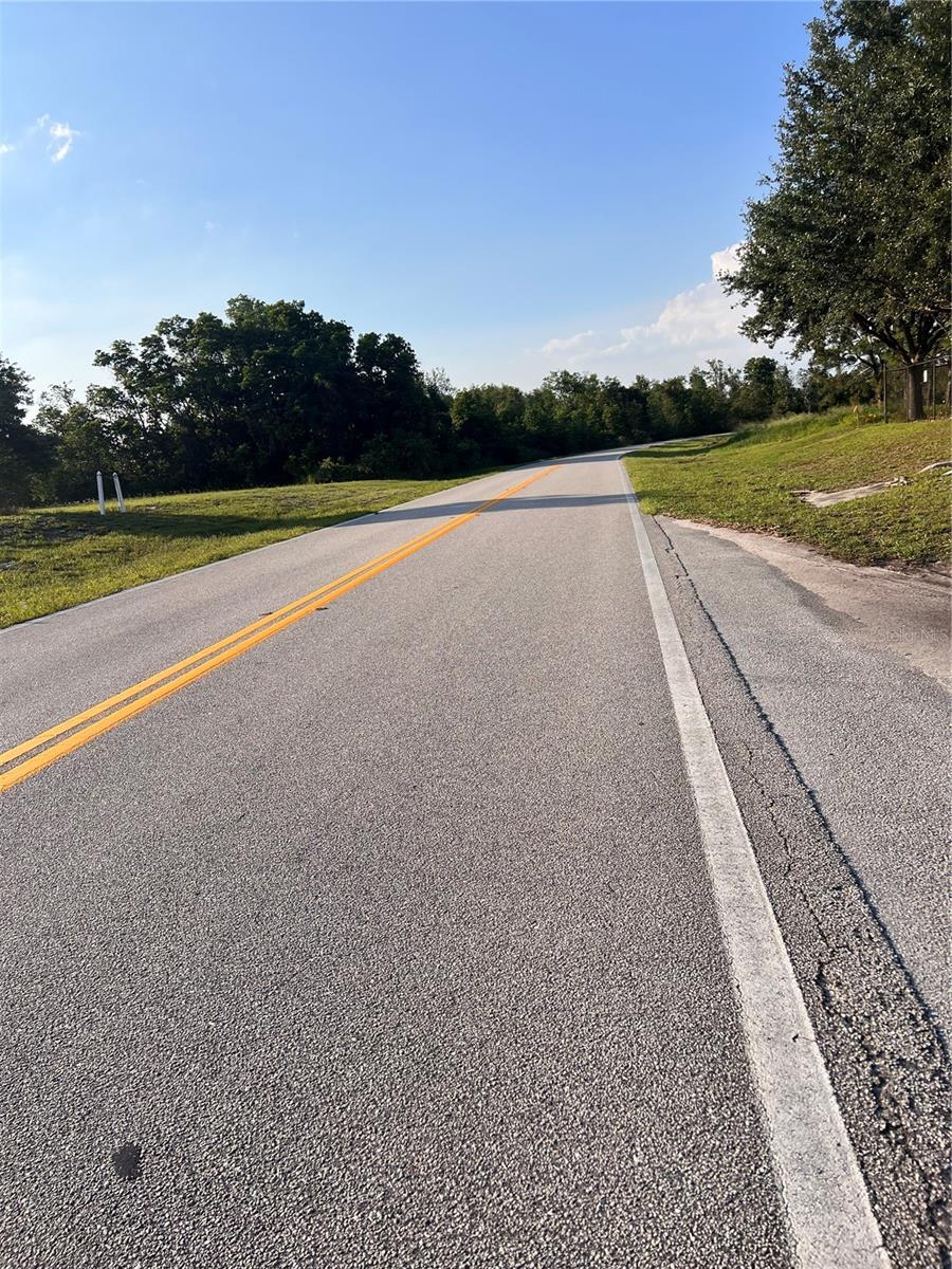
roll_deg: +2.8
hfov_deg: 53.1
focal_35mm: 26
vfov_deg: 67.3
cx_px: 476
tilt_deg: -8.1
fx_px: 953
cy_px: 634
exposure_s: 1/3077
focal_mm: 5.7
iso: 50
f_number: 1.5
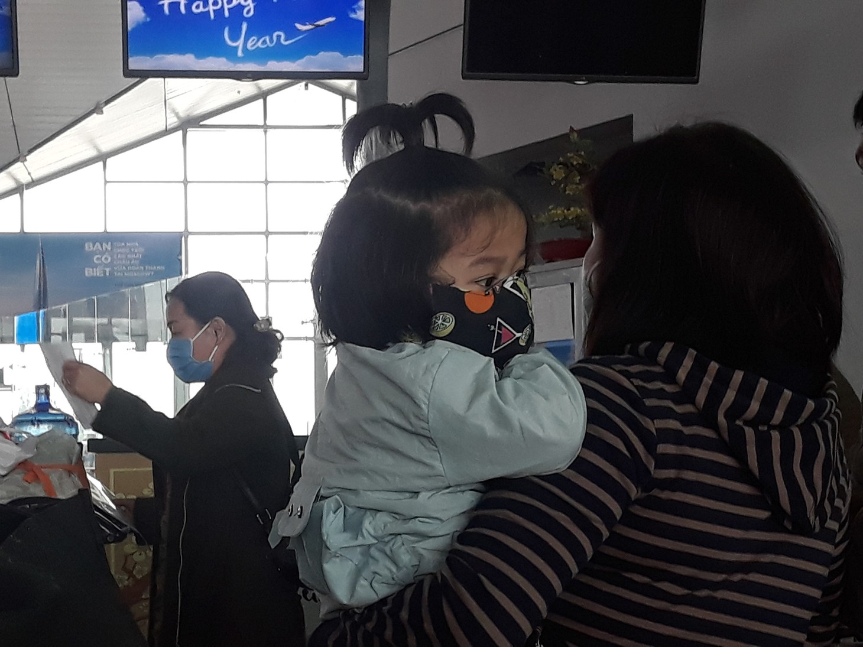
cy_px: 324
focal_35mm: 27
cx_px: 432
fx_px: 673
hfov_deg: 65.3
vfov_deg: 51.4
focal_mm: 3.71
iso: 80
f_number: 1.7
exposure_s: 1/100
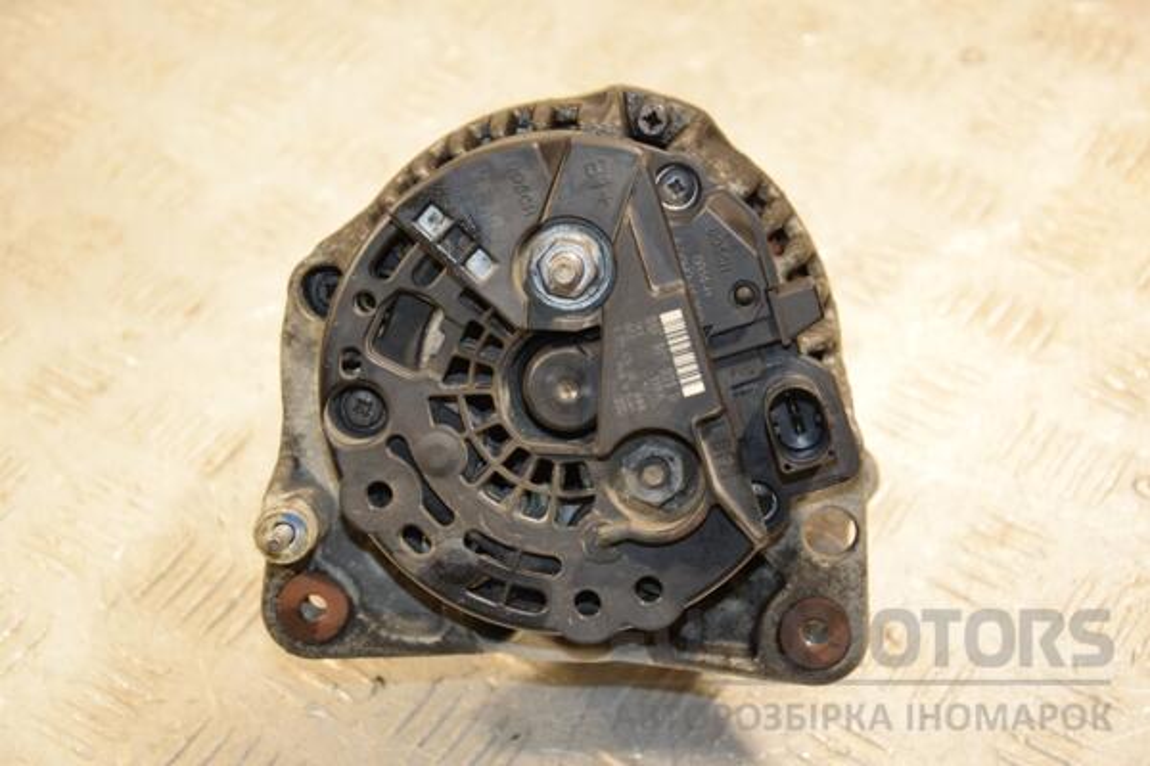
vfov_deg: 15.7
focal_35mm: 87
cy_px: 383
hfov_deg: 23.4
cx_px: 575
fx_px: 2779
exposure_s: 1/200
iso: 800
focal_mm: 58
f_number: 5.6
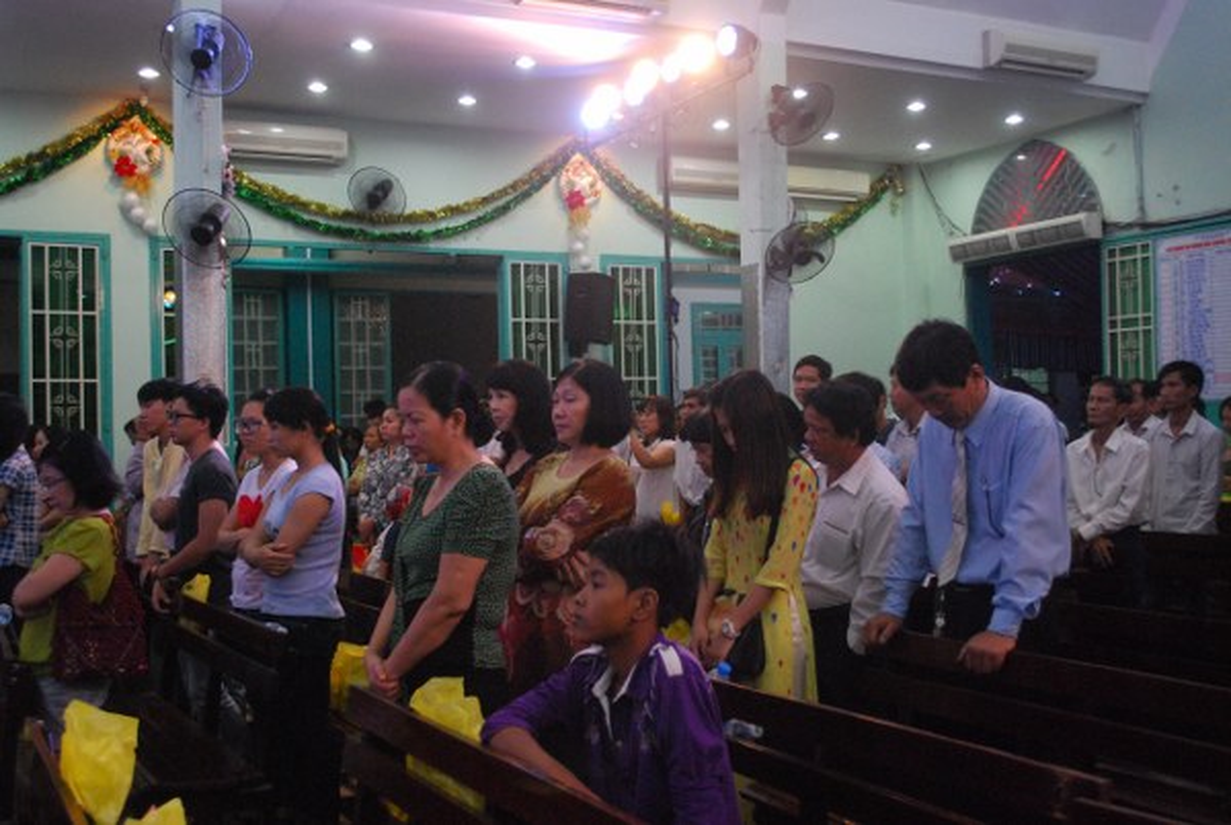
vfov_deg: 34.3
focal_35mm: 39
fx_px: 1336
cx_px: 616
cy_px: 412
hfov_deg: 49.5
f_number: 4.2
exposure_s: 1/60
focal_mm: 26
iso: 1600
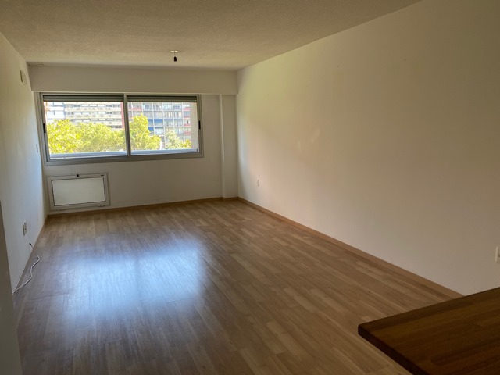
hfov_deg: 67.3
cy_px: 188
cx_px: 250
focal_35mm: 26
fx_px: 376
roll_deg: +0.5
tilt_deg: -8.5
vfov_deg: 53.1
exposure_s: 1/121
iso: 50
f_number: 1.8
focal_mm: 4.25
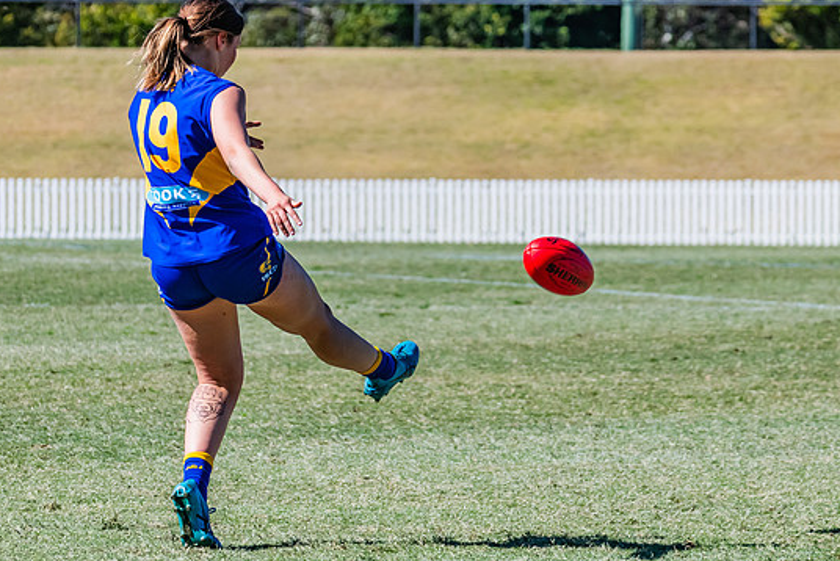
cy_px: 178
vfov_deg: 3.5
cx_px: 209
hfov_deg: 5.3
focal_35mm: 390
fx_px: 9105
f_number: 10
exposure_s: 1/1600
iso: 800
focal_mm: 210
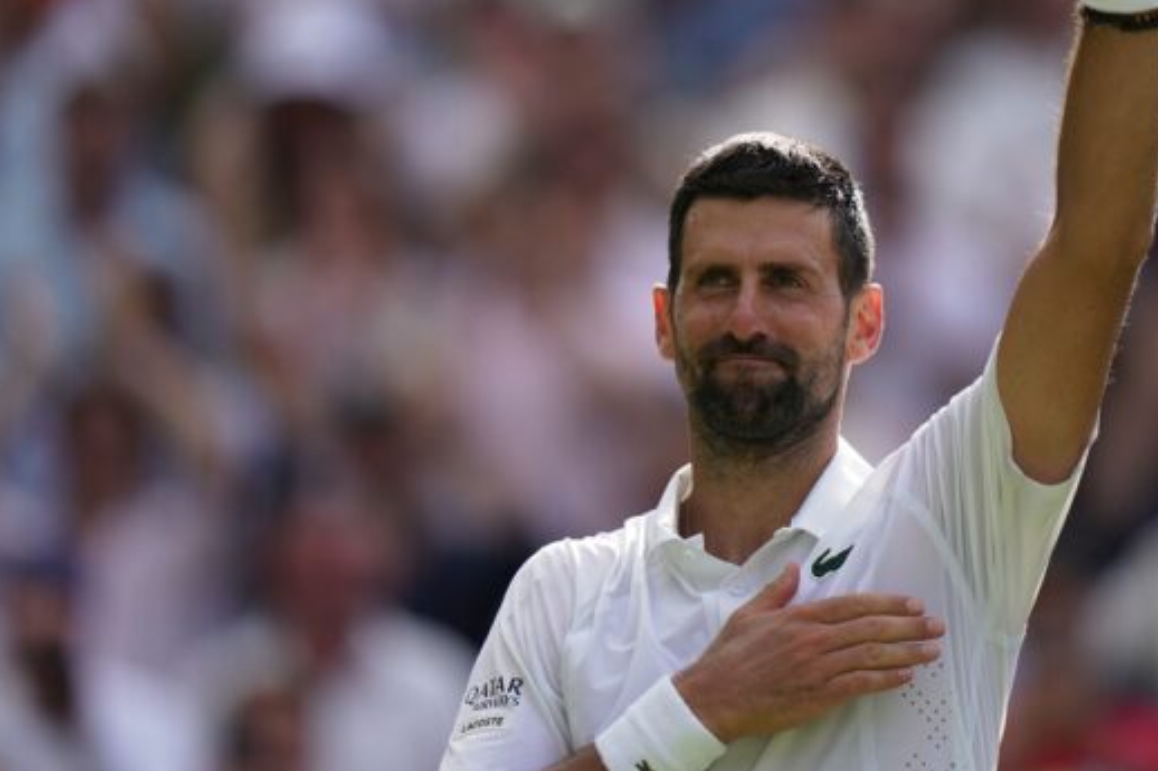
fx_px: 19068
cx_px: 666
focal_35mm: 593
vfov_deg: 2.3
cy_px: 241
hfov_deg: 3.5
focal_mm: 400
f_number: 2.8
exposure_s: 1/2500
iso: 250
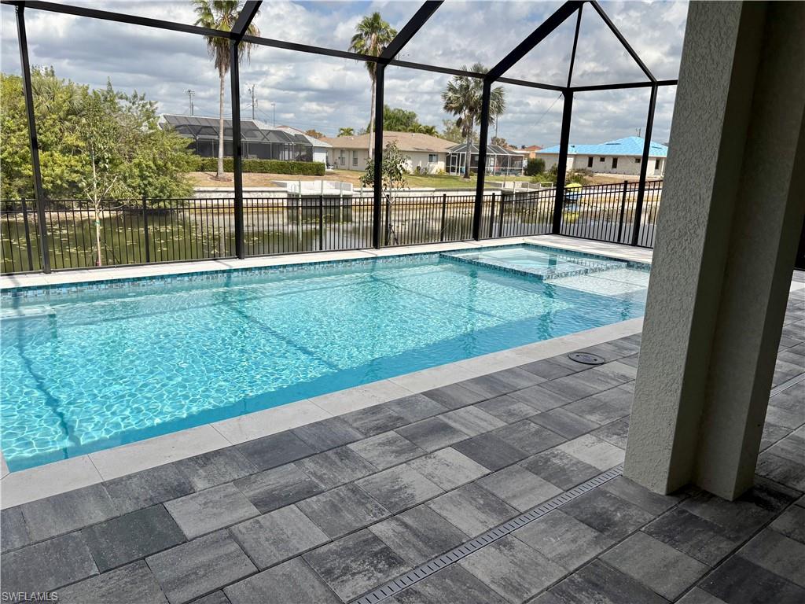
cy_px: 302
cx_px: 402
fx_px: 605
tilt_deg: -11.3
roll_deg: -3.6
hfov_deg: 67.3
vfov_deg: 53.1
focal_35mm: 26
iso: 50
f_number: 1.6
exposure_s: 1/2865
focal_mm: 5.96
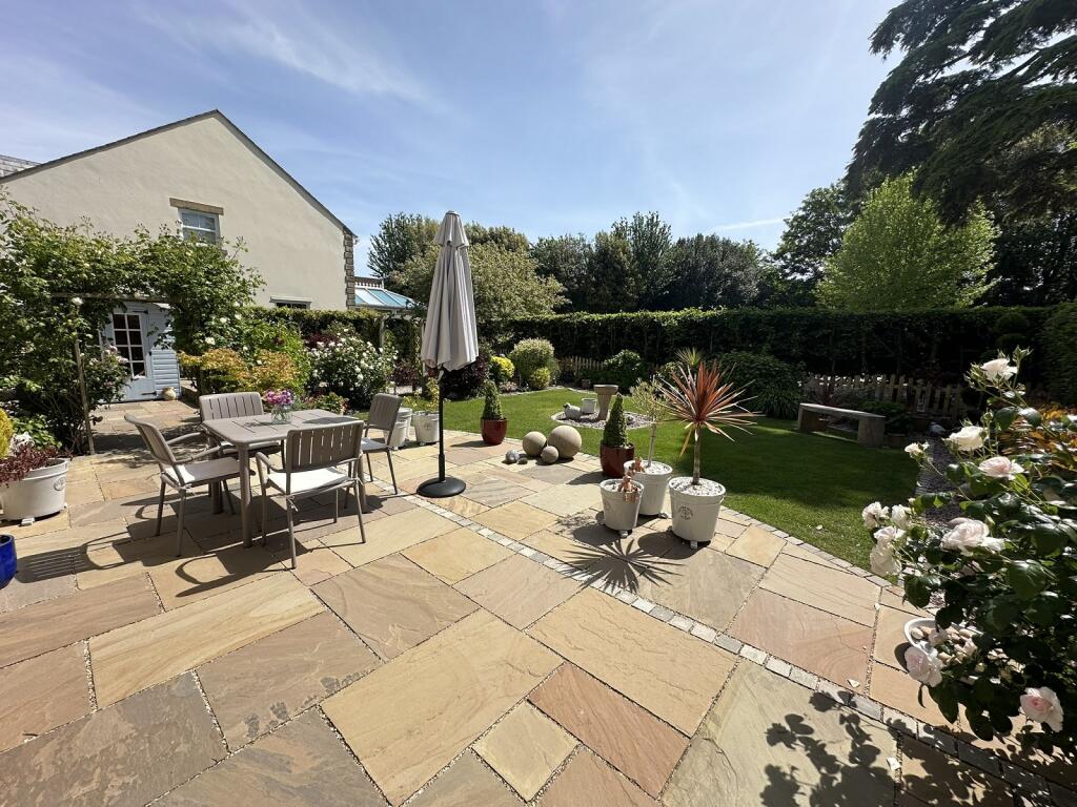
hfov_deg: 102.1
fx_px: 436
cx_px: 538
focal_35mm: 14
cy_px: 404
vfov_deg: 85.7
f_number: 2.2
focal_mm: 2.22
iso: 40
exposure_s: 1/1667
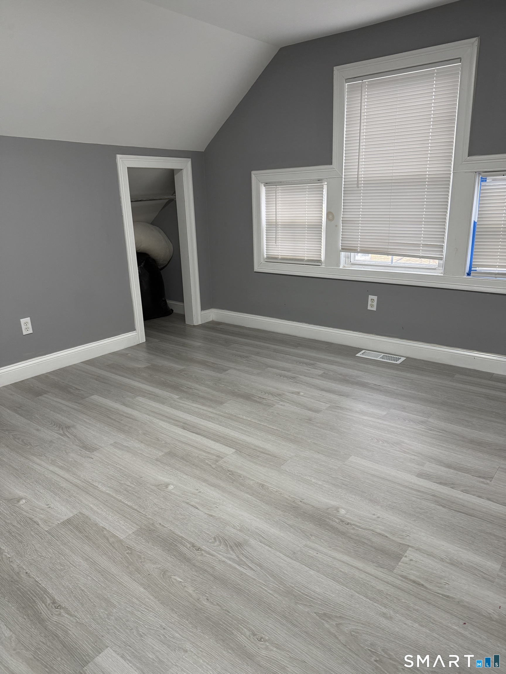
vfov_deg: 71.6
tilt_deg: -15.6
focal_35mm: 24
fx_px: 468
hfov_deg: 56.8
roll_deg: +0.4
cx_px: 253
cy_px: 337
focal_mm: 6.76
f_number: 1.78
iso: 125
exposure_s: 1/60
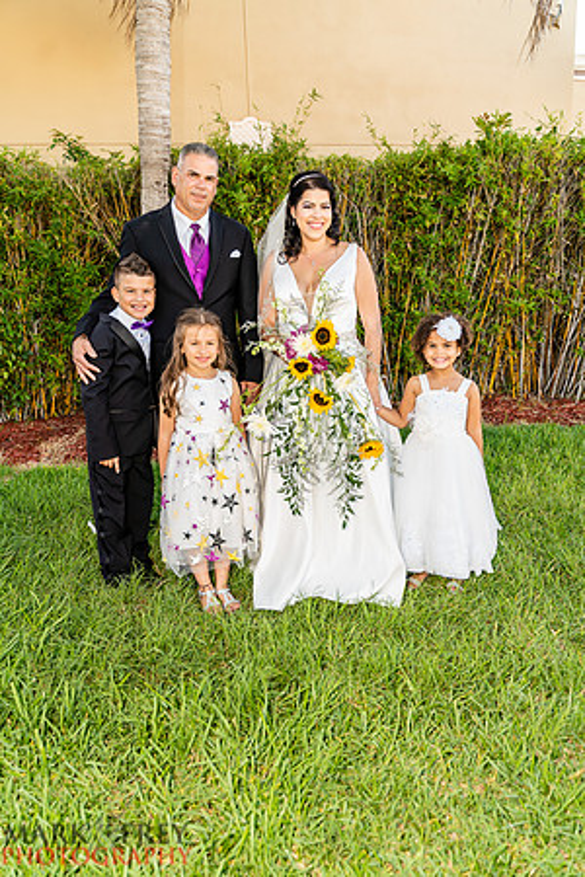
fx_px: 682
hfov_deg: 46.4
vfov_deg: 65.5
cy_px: 438
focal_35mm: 28
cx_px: 292
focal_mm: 28
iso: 125
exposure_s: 1/125
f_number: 4
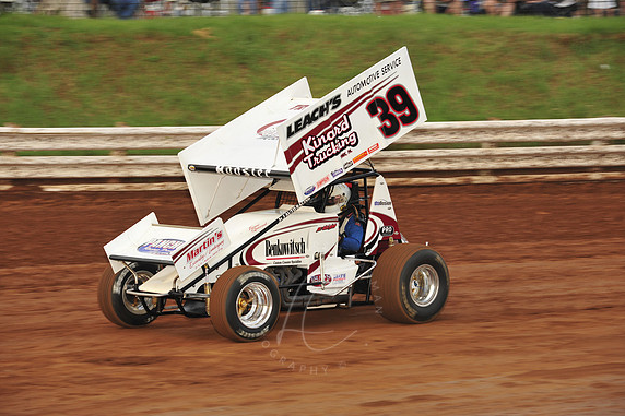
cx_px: 316
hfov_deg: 14.0
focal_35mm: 147
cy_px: 207
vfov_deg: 9.3
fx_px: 2551
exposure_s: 1/320
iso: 640
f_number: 8
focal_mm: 145
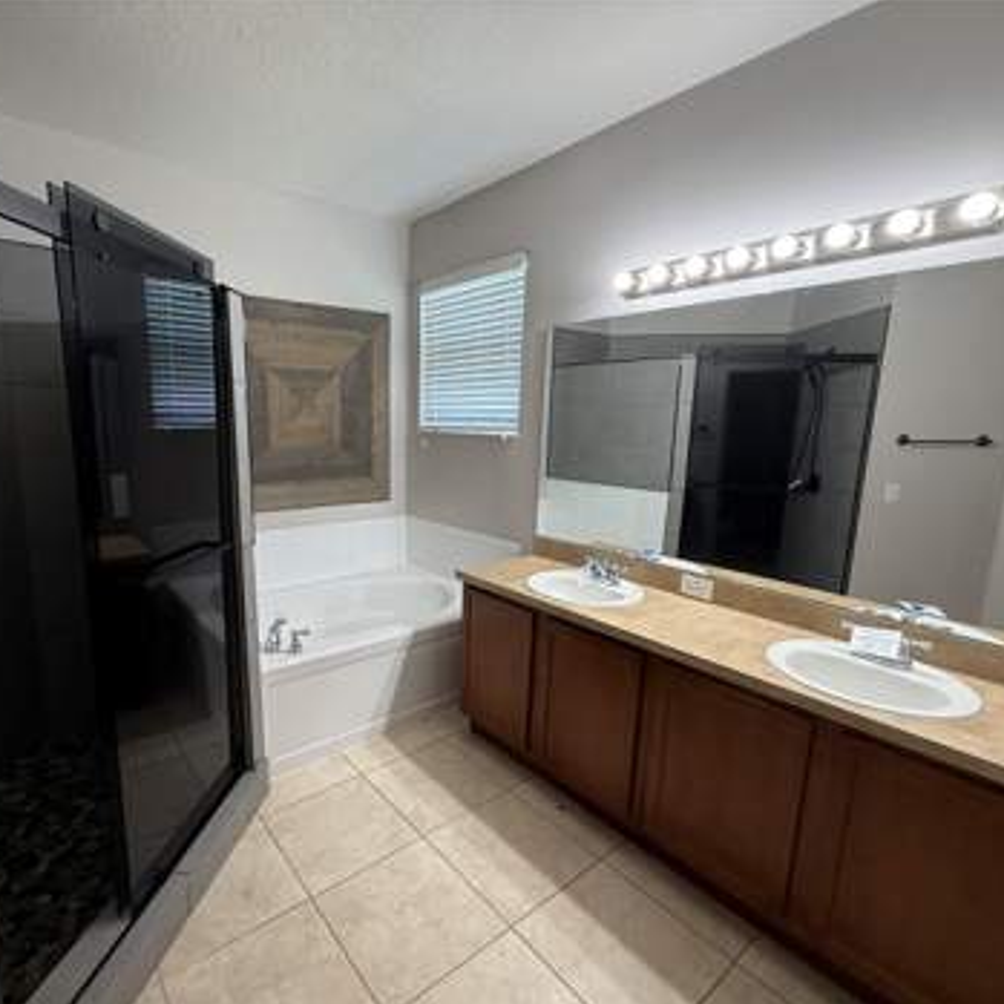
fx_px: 558
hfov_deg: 83.2
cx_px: 417
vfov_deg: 84.0
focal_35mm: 17
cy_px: 515
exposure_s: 1/40
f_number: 2.2
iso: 80
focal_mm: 2.22
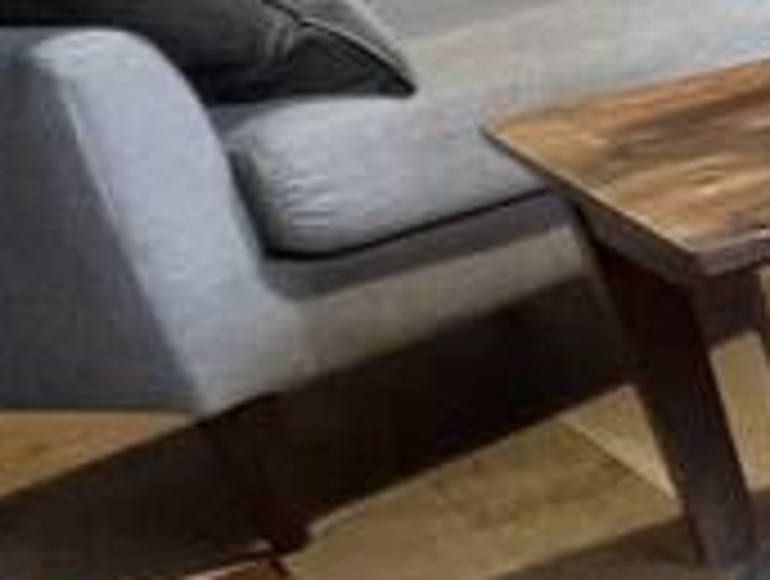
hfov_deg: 10.2
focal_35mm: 91
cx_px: 2562
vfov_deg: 16.0
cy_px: 4
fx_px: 2028
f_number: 1.8
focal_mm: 1.57
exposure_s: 1/50
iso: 500
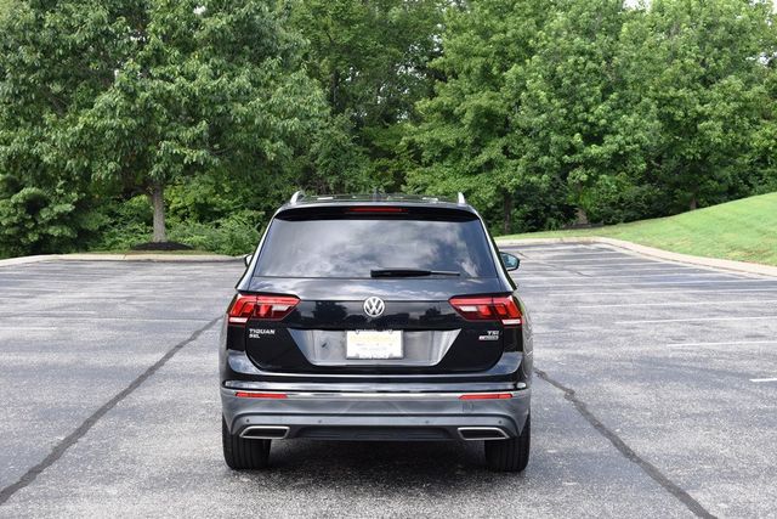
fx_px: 1230
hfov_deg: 35.0
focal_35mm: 57
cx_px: 388
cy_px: 260
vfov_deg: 23.8
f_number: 6.3
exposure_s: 1/250
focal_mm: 38
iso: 200
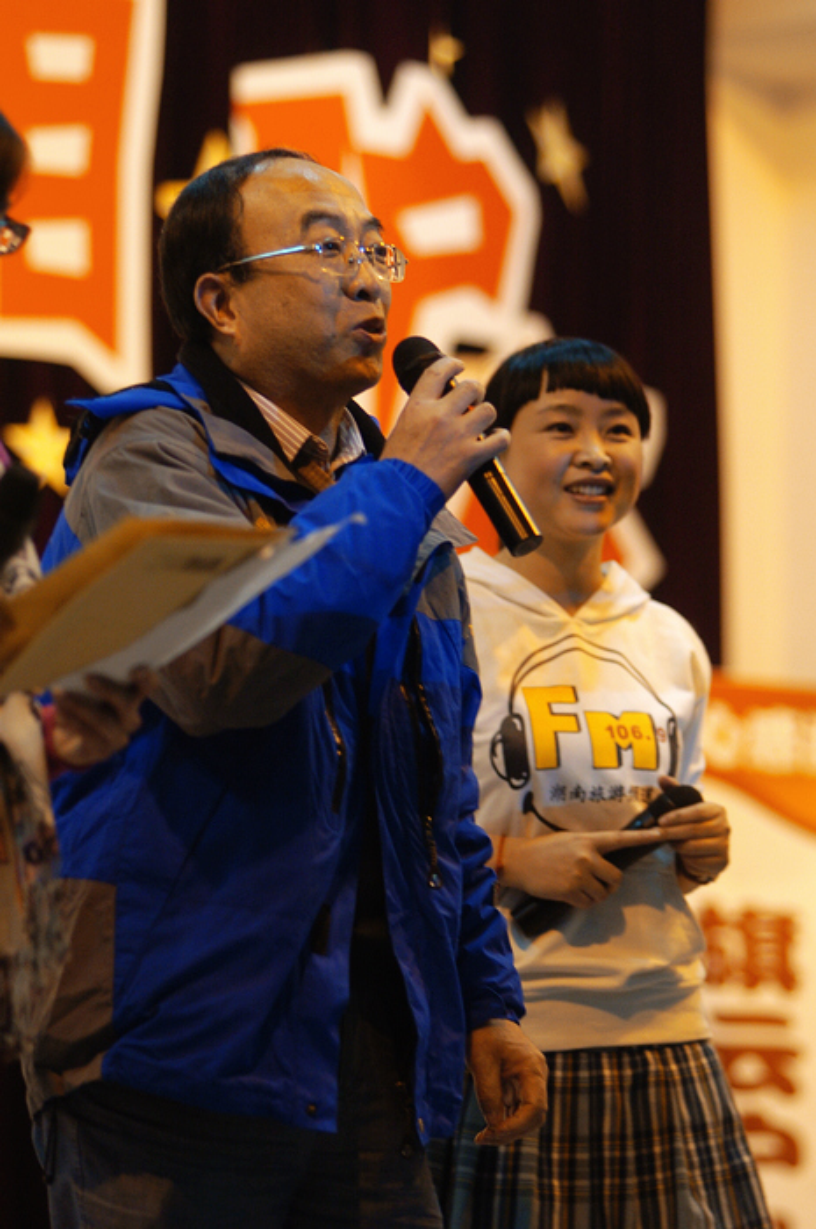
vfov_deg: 16.1
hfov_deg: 10.7
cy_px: 614
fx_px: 4345
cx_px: 408
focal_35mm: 128
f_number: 2
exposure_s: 1/50
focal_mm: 85
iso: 320
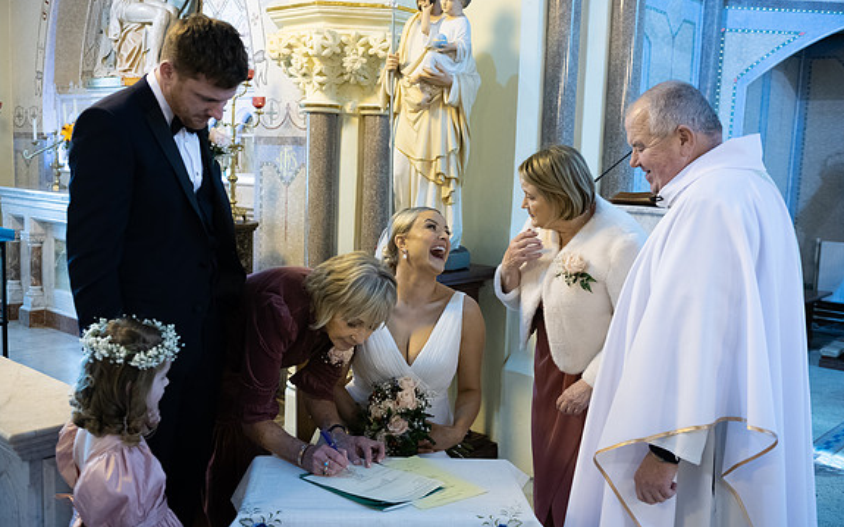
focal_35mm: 36
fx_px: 828
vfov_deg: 35.3
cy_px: 274
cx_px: 423
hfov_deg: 54.0
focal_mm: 35
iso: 1250
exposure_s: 1/160
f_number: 3.5
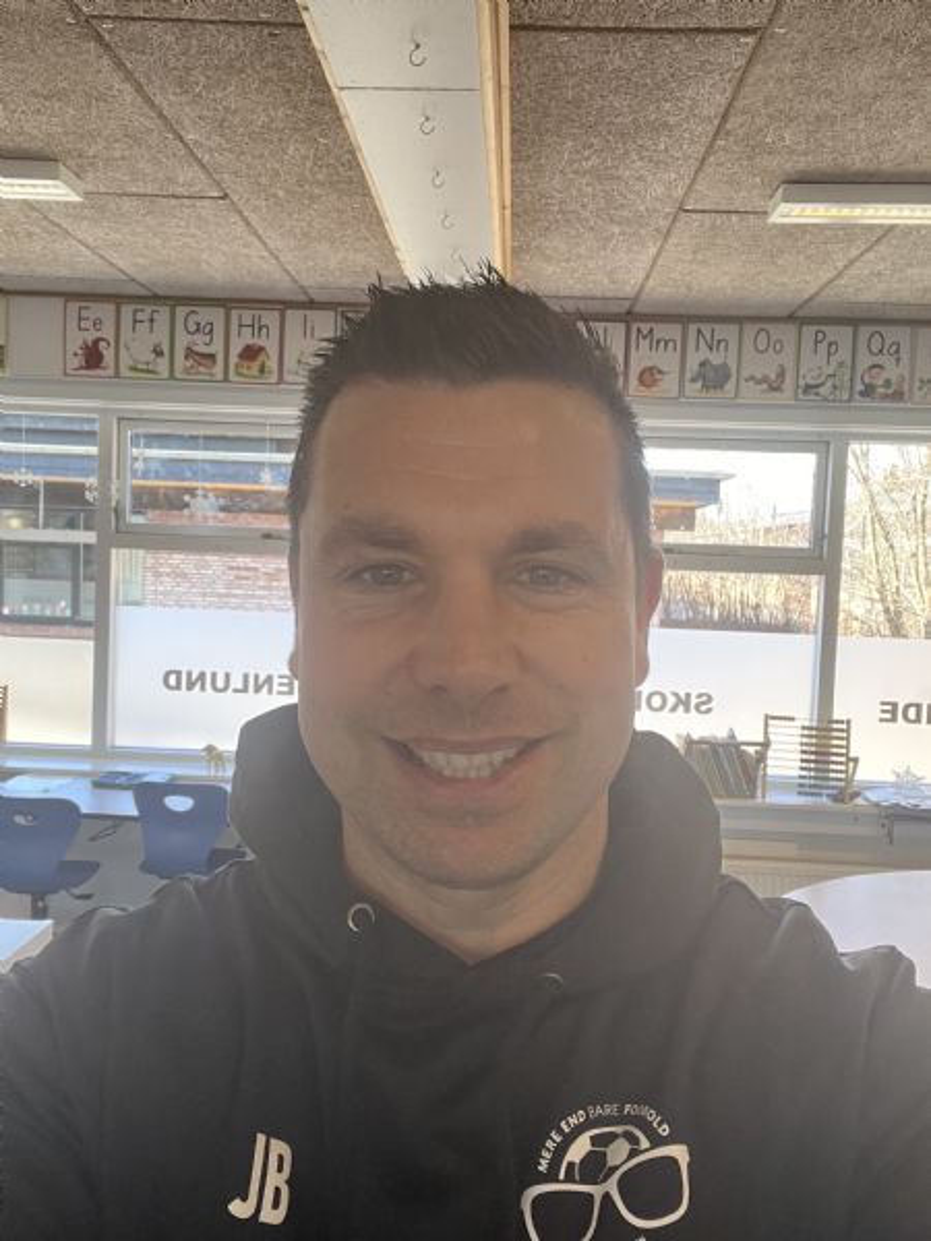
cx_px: 466
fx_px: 1076
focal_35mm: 30
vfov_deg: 60.0
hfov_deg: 46.8
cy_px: 620
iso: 100
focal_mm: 2.71
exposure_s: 1/60
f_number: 2.2
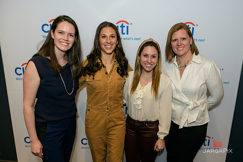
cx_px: 133
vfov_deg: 45.4
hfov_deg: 64.1
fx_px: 194
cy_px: 88
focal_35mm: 29
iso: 1600
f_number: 5
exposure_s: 1/125
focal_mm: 26
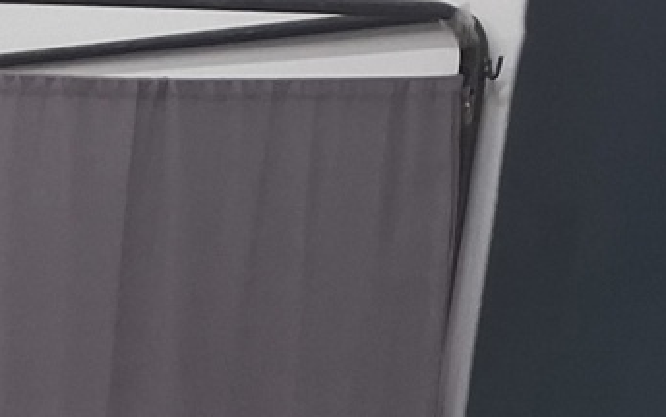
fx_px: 2468
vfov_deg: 8.8
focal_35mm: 136
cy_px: 960
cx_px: -1150
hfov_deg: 11.4
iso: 400
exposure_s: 1/33
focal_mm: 5.54
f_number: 1.8
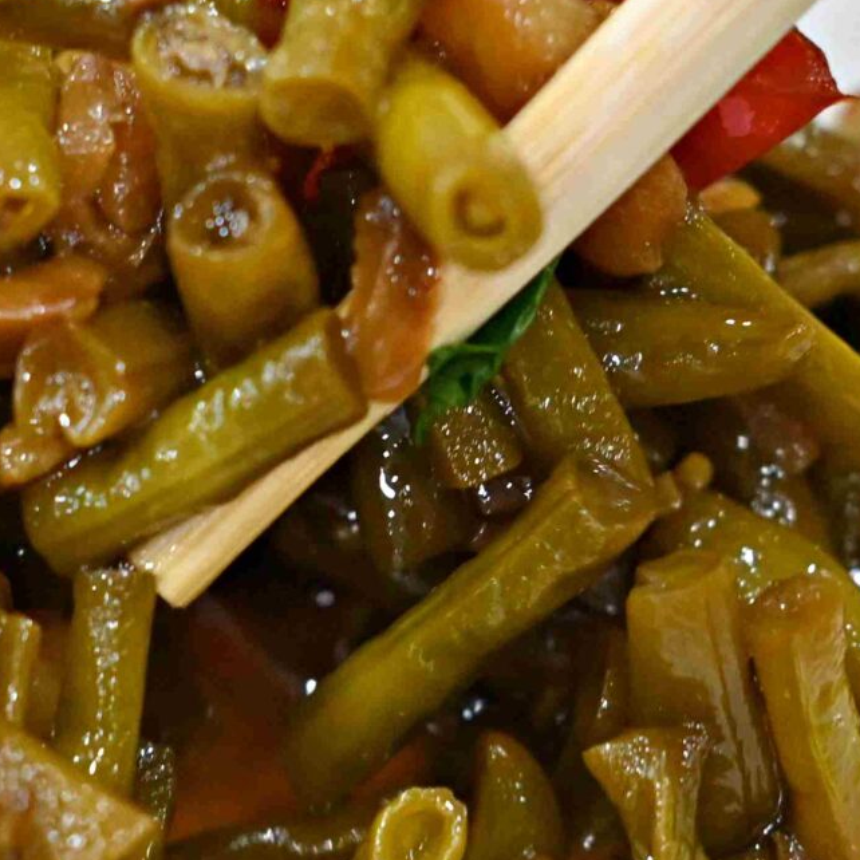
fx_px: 7139
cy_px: 401
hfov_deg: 6.9
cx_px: 189
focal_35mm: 254
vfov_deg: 6.9
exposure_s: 1/200
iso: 1000
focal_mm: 50
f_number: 3.2
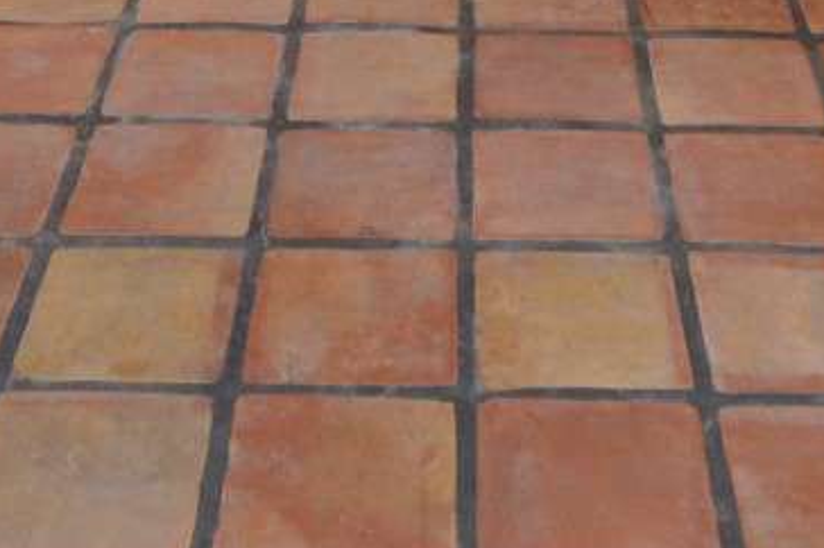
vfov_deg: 18.8
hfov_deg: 30.1
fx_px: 1532
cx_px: 439
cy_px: -168
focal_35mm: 67
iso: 720
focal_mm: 10
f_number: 3.5
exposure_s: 1/60
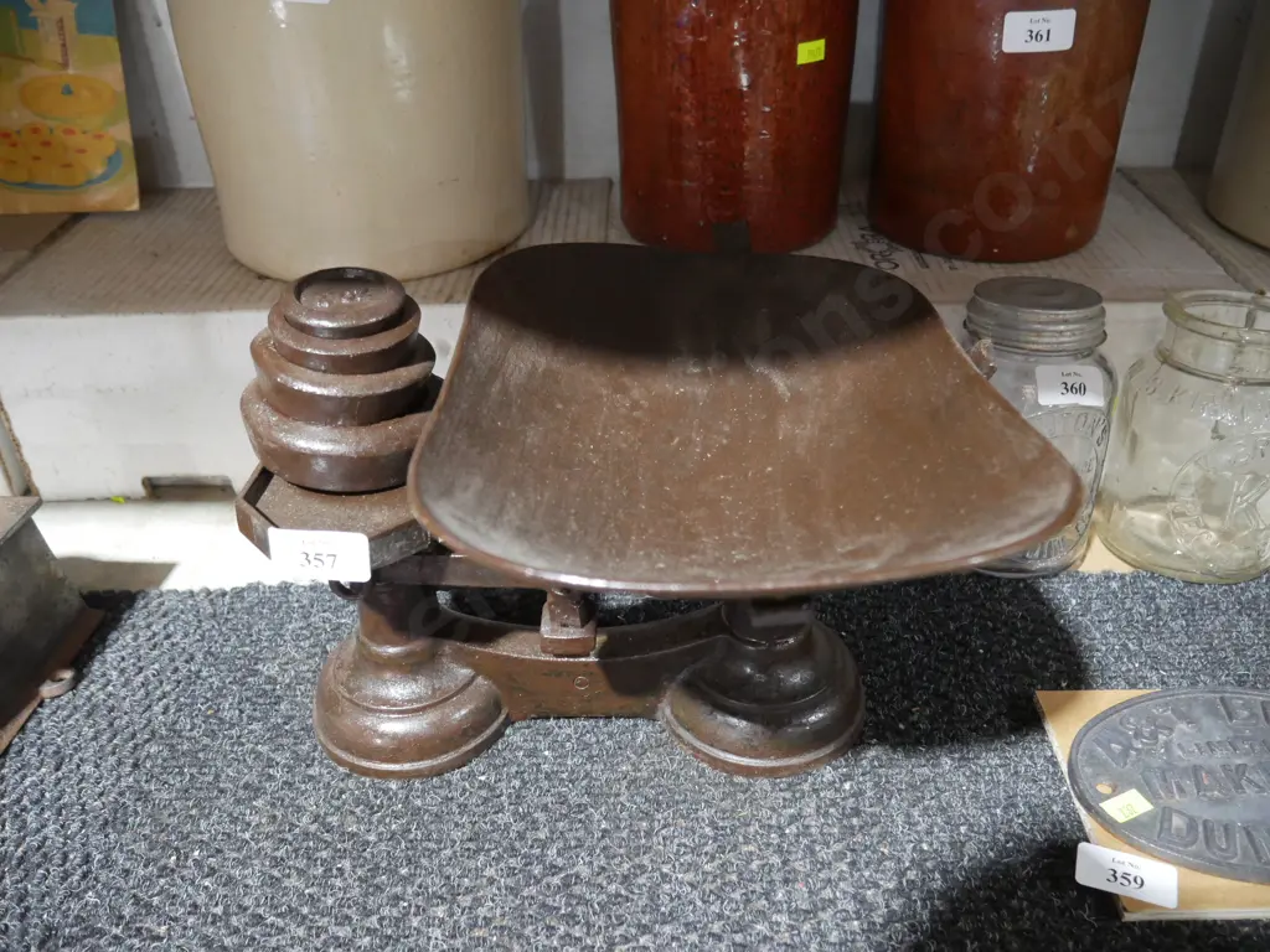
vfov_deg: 46.8
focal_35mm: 30
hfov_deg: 60.0
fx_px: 1101
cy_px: 476
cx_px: 635
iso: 2000
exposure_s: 1/60
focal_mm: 15
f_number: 3.6
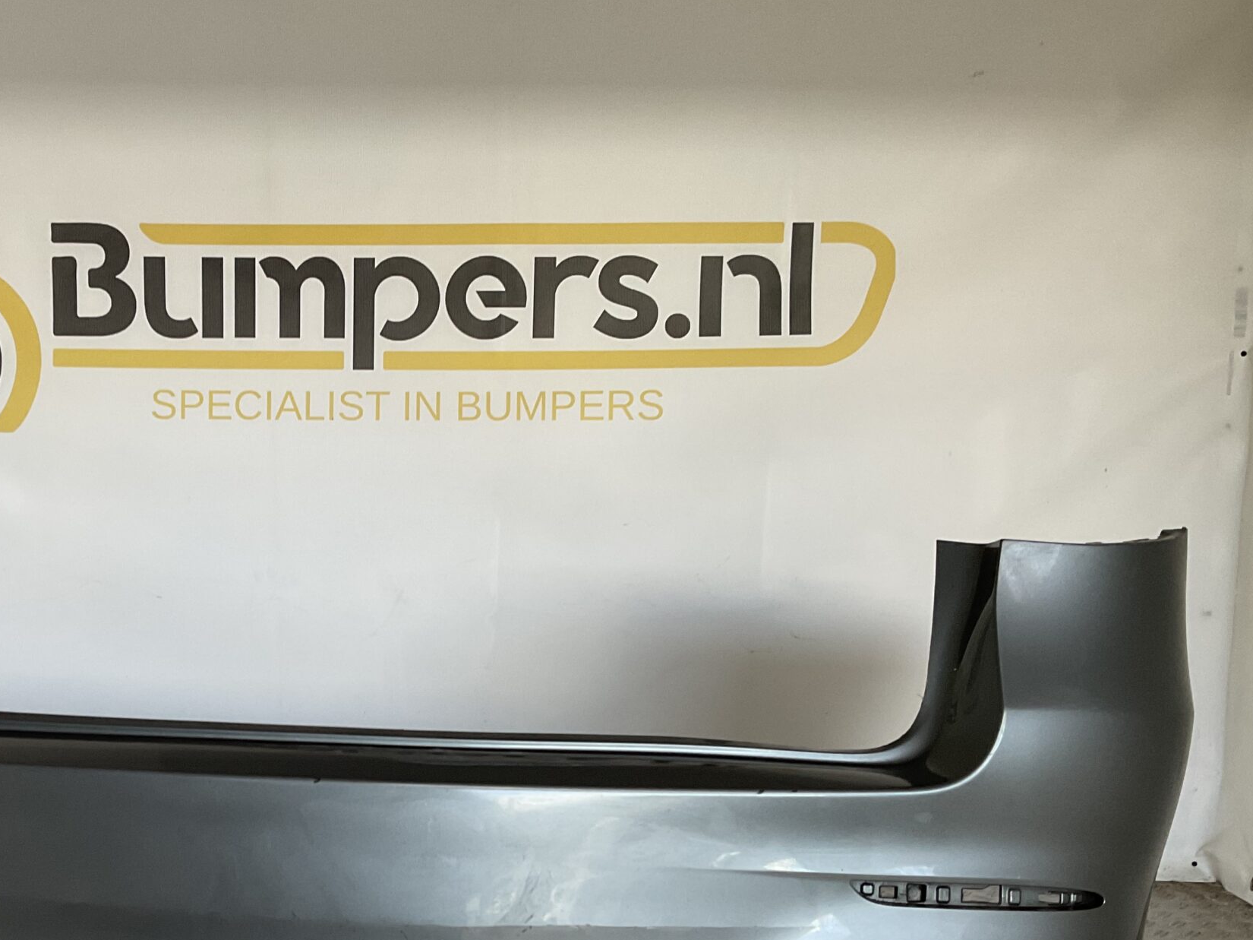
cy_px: 708
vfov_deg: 31.6
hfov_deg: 41.1
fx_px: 1629
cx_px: 347
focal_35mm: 45
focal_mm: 3
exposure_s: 1/120
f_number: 1.8
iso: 64
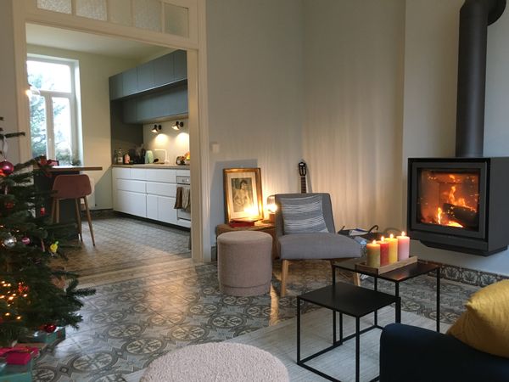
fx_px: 426
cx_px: 254
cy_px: 191
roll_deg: +0.7
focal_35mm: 29
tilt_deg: -5.3
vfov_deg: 48.2
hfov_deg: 61.7
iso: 200
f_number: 2.2
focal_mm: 4.15
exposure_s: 1/33
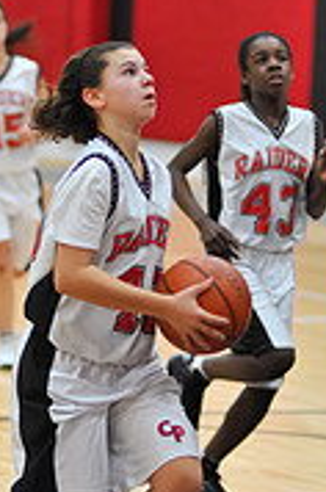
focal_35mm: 215
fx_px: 2932
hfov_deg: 6.4
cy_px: 229
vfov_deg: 9.6
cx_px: 123
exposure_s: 1/500
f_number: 2
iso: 1250
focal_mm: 85
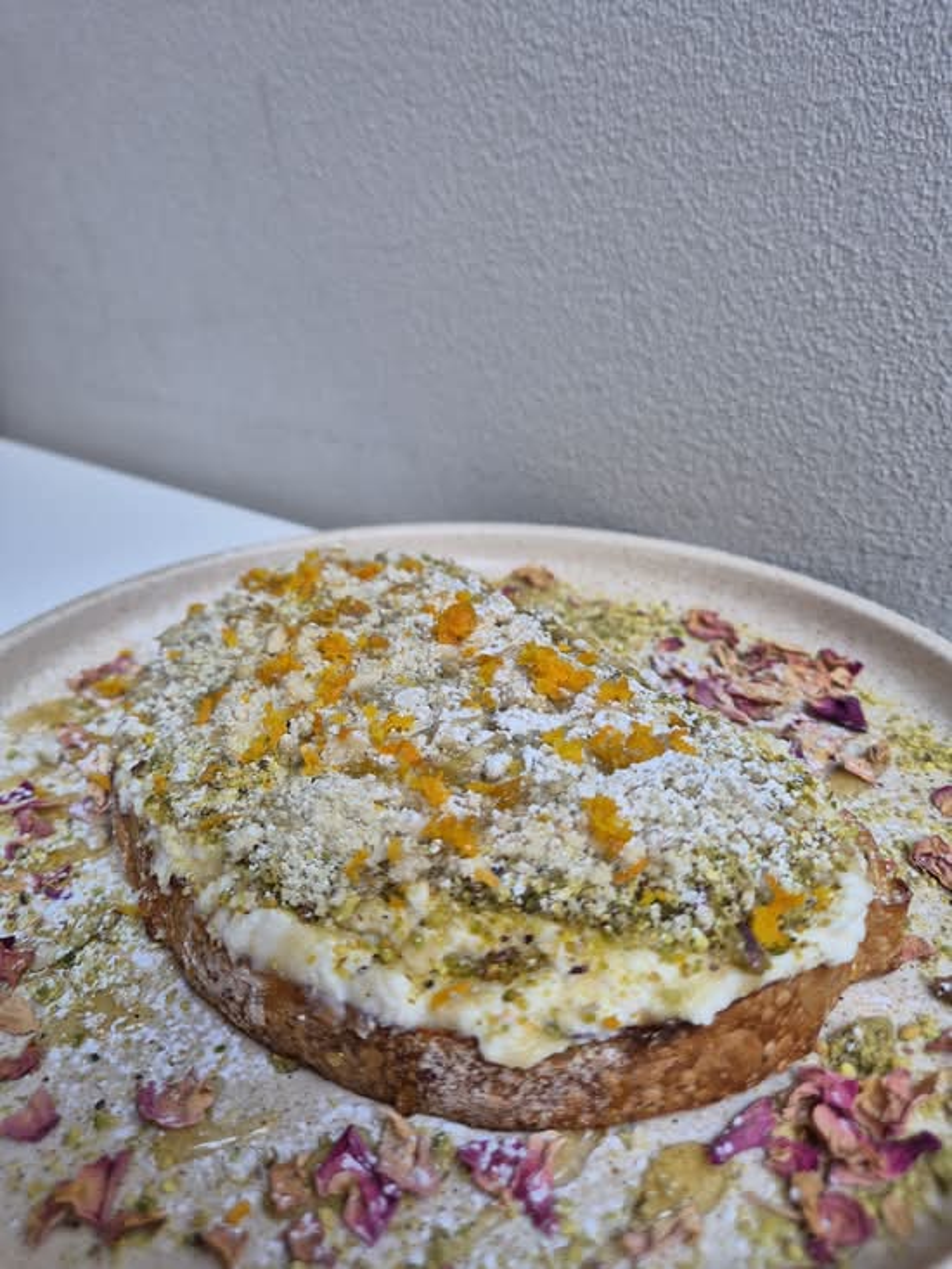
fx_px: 843
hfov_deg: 58.9
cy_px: 634
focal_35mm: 23
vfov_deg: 73.9
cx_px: 476
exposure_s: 1/100
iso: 100
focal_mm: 5.4
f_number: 1.8
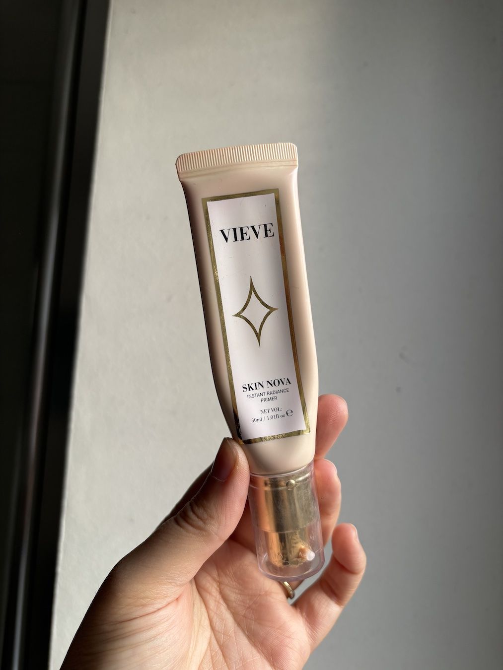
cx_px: 252
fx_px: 504
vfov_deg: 67.3
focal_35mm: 26
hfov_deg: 53.1
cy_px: 335
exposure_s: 1/339
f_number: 1.6
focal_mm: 5.96
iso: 50
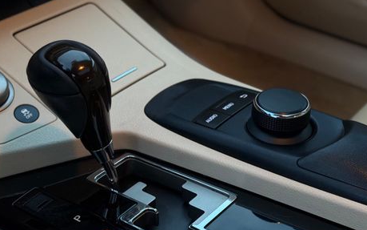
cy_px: 109
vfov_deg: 18.4
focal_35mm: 71
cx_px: 197
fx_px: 710
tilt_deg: -32.8
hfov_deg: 29.0
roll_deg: -2.5
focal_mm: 6.76
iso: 400
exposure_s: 1/40
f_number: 1.78
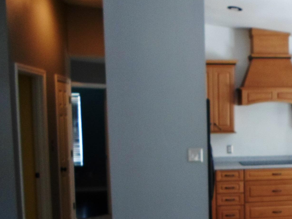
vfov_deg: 27.3
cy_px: 153
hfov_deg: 34.1
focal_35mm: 53
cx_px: 267
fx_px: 447
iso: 120
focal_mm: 4.5
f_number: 2.5
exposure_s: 1/30
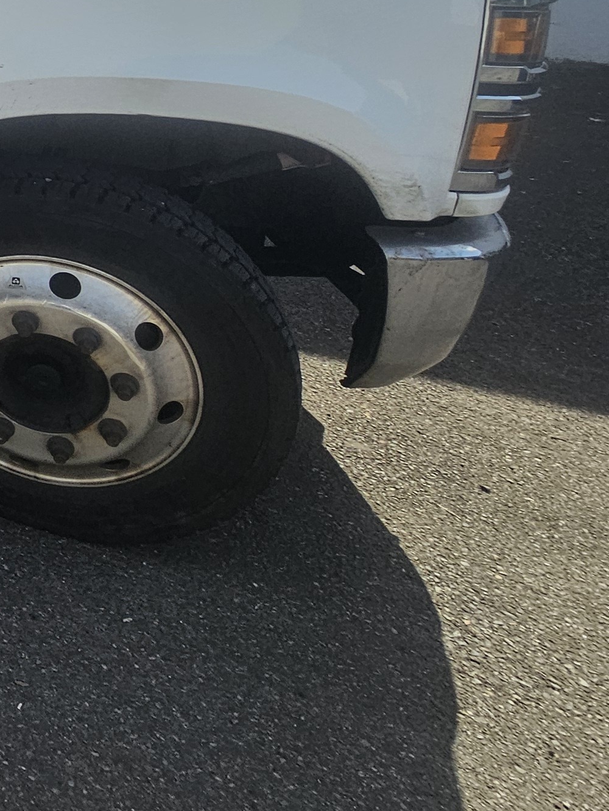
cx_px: -599
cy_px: 48
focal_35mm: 39
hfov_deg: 19.6
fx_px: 915
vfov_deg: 42.9
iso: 50
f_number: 2.2
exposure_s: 1/1686
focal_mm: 2.2
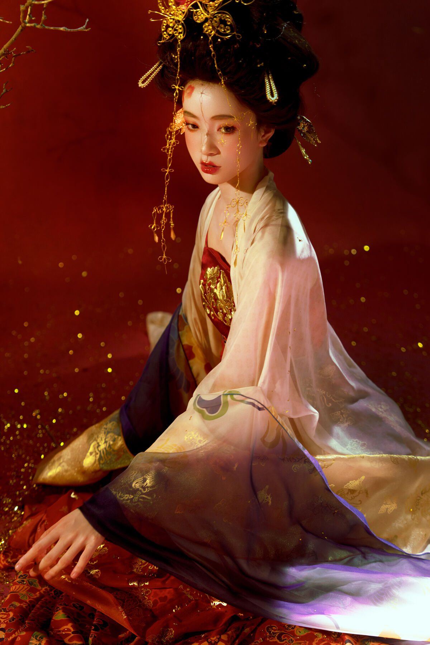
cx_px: 215
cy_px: 322
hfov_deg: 21.2
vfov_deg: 31.4
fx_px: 1147
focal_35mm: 64
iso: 1000
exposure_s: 1/250
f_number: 2.8
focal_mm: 64
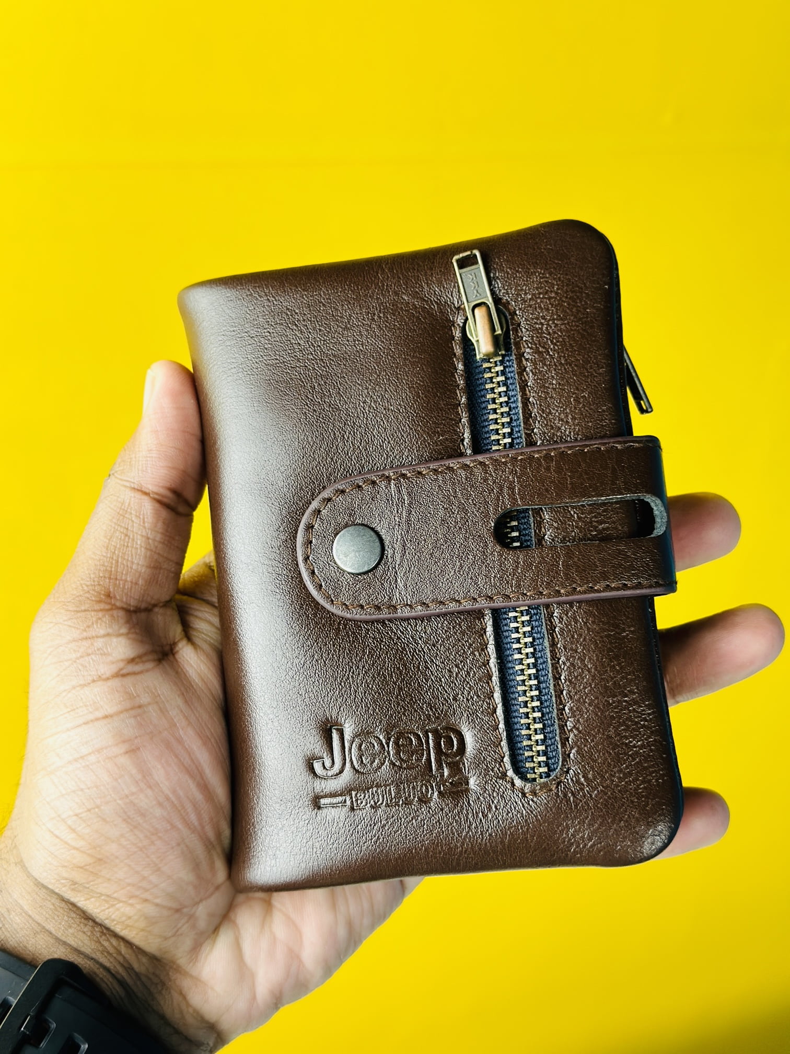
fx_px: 1461
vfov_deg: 39.7
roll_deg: -6.3
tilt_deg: -26.9
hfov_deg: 30.3
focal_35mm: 48
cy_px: 527
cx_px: 395
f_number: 1.8
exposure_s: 1/51
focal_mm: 6.9
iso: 125
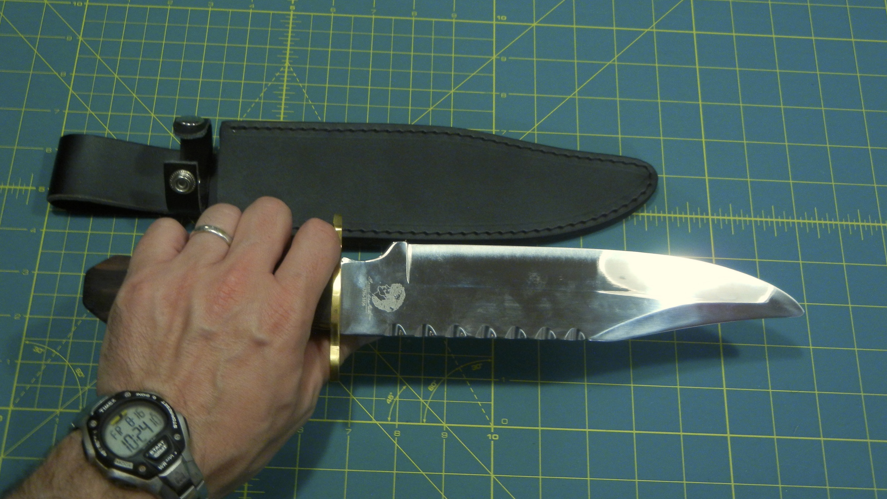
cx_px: 444
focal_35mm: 43
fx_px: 1011
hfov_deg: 47.4
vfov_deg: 27.7
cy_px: 208
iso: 400
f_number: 3.7
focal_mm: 7.1
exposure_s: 1/17
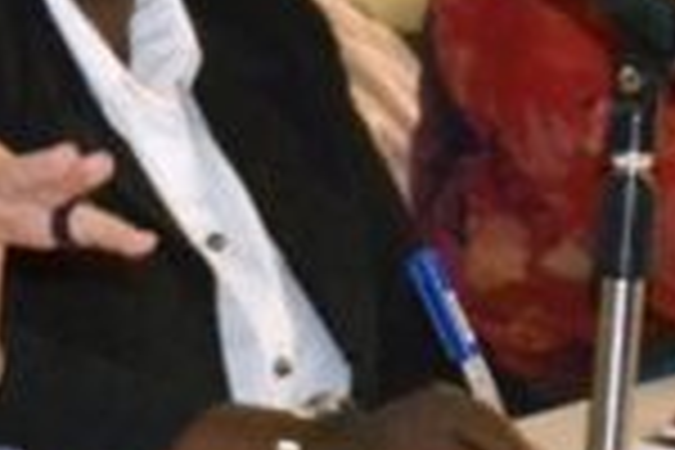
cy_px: -130
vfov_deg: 3.3
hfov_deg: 4.8
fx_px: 7904
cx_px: -441
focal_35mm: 422
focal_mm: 55
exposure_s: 1/60
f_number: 5.6
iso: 3200
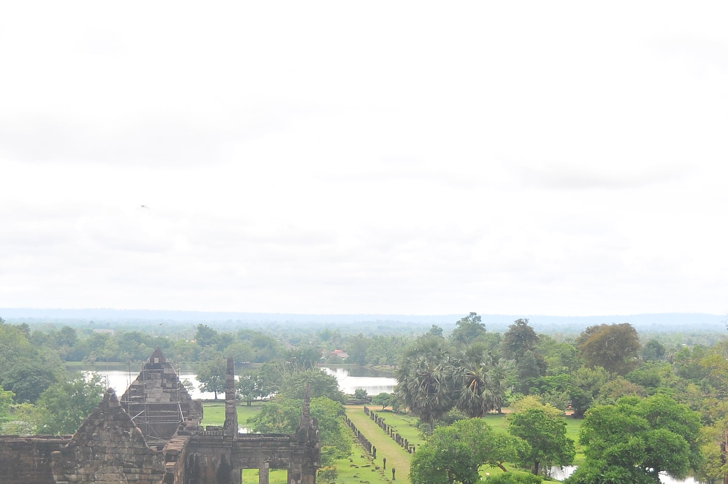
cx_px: 403
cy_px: 498
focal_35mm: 105
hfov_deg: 19.5
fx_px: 2121
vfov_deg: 12.8
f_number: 4
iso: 250
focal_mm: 32
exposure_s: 1/1000
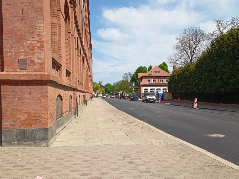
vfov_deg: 41.7
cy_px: 101
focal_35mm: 34
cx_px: 140
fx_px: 235
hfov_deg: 53.7
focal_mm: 5.27
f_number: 1.7
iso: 52
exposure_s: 1/519
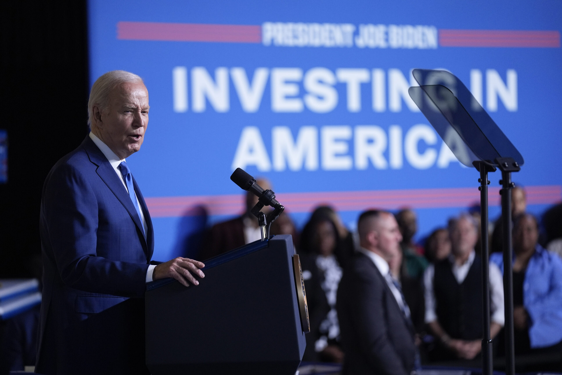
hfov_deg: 12.9
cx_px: 281
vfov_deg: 8.6
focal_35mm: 159
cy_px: 188
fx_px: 2482
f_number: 2.8
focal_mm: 159
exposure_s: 1/320
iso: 2000
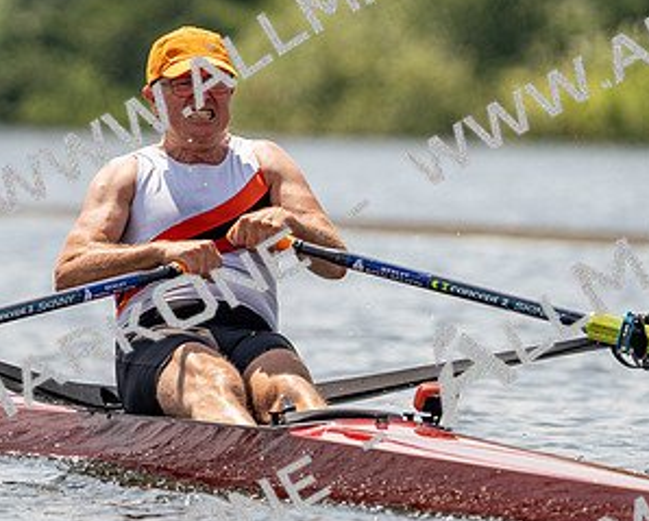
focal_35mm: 818
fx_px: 15727
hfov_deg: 2.4
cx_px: 246
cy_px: 221
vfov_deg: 1.9
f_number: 6.3
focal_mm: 448
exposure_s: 1/1600
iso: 200
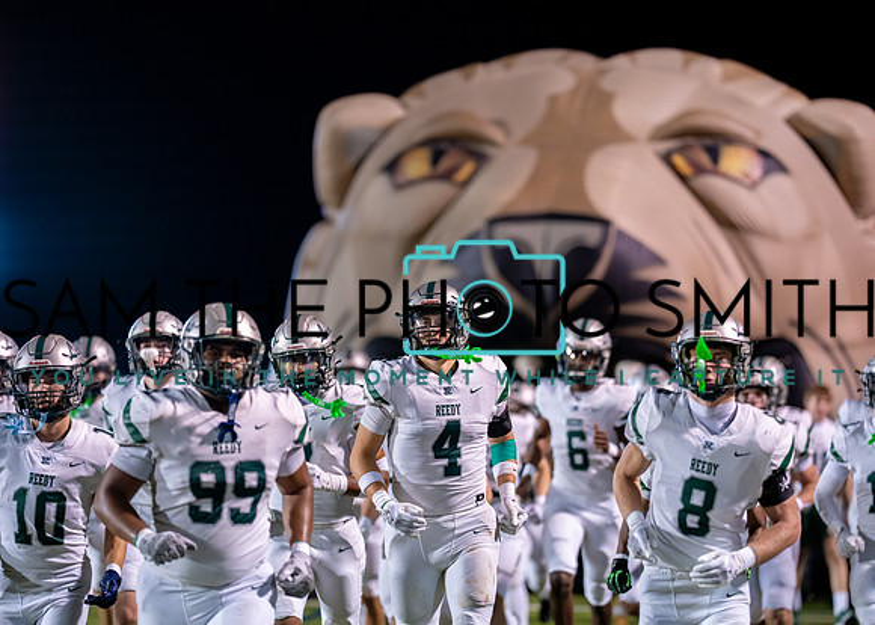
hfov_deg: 13.4
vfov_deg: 9.6
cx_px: 479
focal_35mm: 150
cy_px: 307
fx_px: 3727
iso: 1600
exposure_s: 1/1000
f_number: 1.8
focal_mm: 135
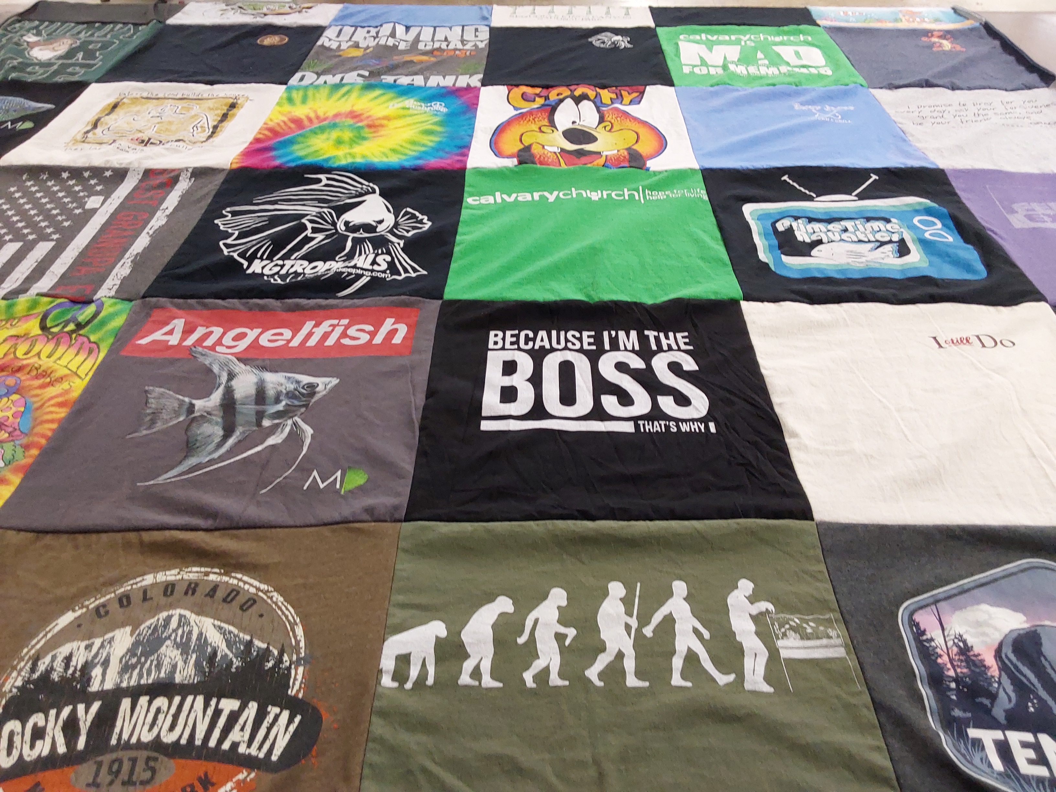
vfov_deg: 49.7
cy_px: 396
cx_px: 528
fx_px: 854
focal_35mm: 28
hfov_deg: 63.4
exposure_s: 1/50
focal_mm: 2.91
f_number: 1.9
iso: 125
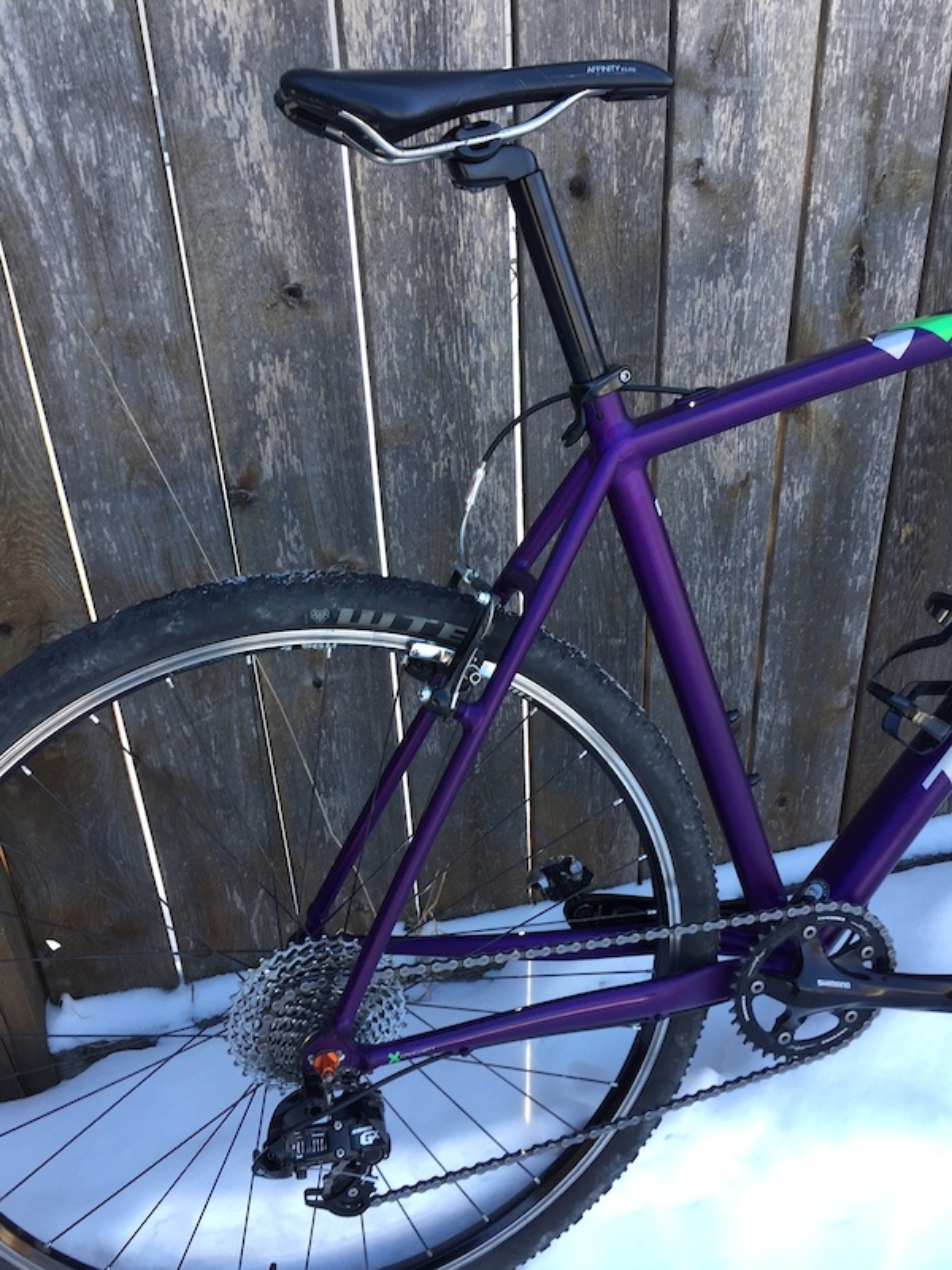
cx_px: 476
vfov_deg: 61.7
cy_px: 635
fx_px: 1063
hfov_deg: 48.2
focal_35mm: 29
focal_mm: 4.15
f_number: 2.2
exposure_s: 1/120
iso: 32
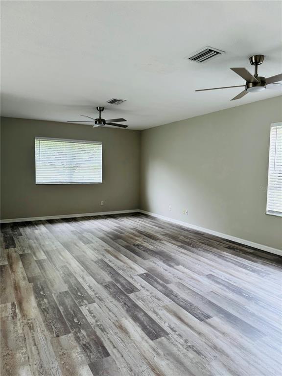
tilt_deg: -5.3
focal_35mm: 24
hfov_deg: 56.8
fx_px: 261
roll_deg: -0.4
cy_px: 188
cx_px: 141
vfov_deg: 71.6
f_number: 1.78
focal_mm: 6.76
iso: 64
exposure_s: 1/168
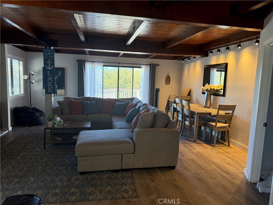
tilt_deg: -6.7
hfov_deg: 71.6
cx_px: 136
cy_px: 102
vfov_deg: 56.8
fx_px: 189
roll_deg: -1.5
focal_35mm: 24
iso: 200
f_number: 1.78
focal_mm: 6.76
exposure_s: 1/120
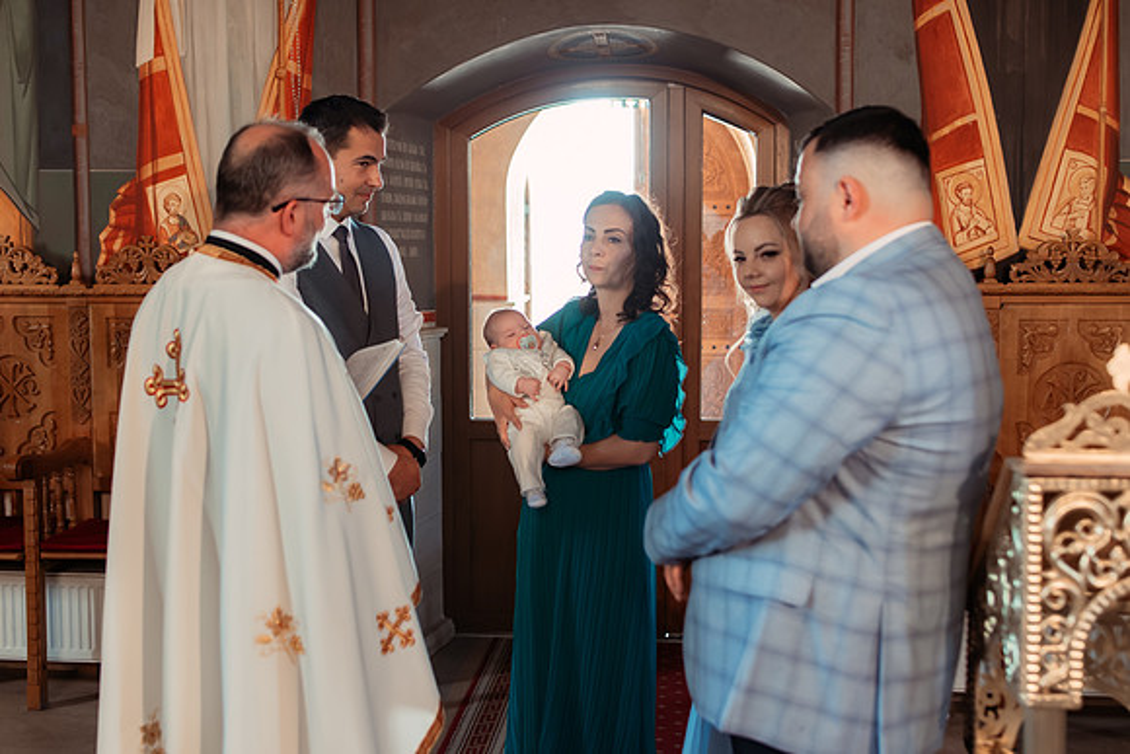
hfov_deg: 47.5
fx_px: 1283
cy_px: 352
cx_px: 539
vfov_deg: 32.7
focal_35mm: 41
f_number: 2.8
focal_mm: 35
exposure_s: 1/200
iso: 1600
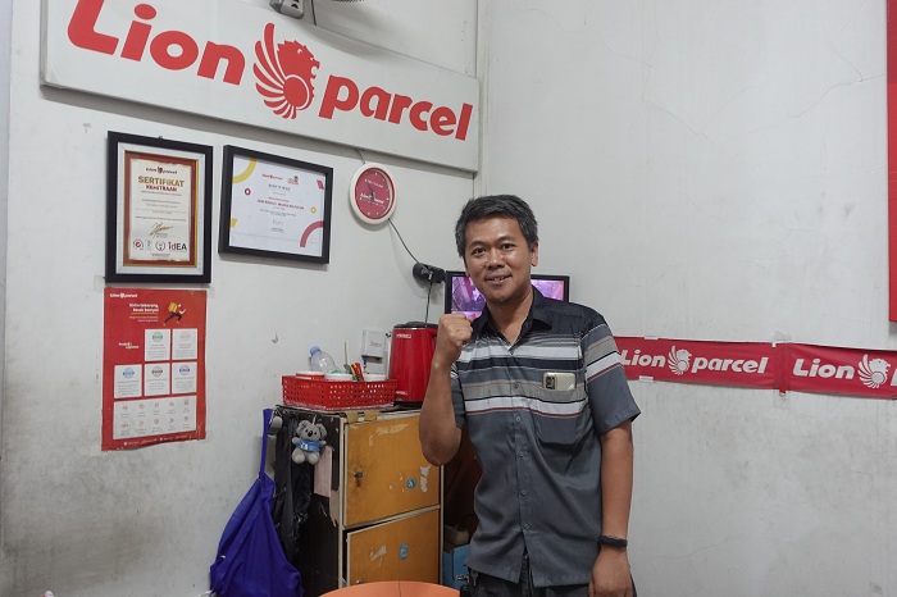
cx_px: 448
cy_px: 298
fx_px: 797
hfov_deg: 58.7
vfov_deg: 41.1
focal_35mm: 32
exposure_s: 1/30
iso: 800
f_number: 2.8
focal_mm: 12.27
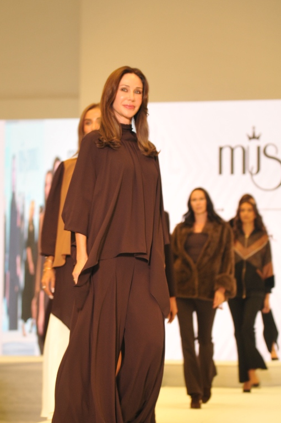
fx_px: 1372
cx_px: 107
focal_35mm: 117
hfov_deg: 11.7
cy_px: 227
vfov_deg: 17.5
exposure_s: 1/80
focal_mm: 62
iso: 400
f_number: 4.5
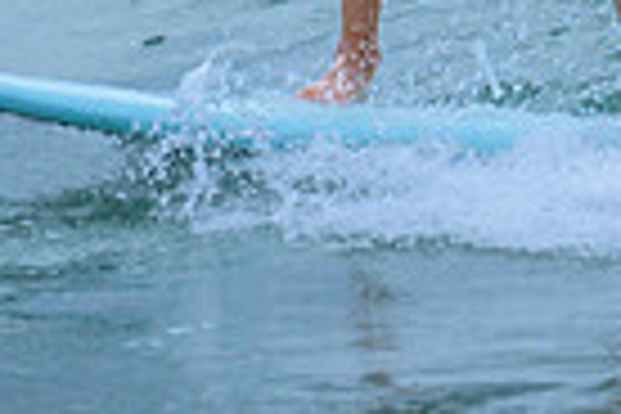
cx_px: 533
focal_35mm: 2124
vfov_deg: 0.6
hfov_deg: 1.0
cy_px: -482
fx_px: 36636
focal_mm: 370
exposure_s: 1/2000
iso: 400
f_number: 7.1
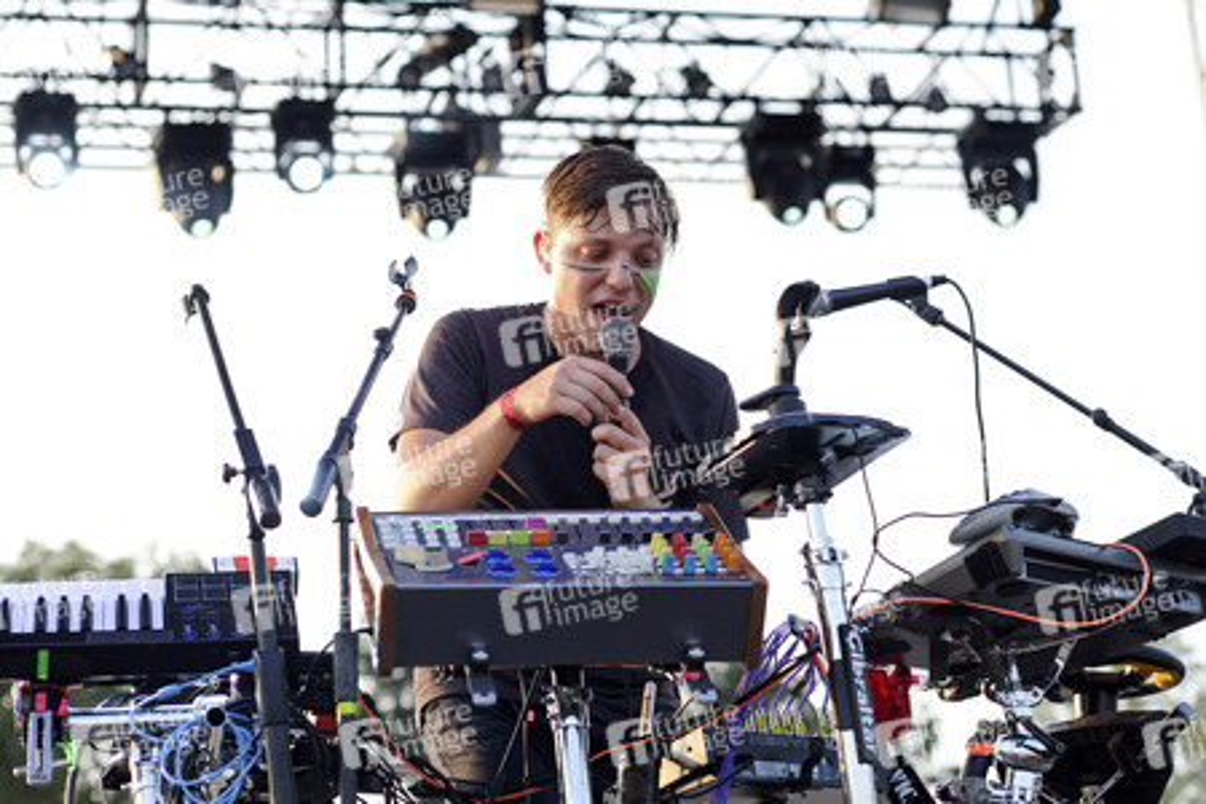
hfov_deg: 23.9
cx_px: 603
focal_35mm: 85
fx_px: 2847
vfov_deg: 16.1
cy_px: 402
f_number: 5
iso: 400
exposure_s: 1/640
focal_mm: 85
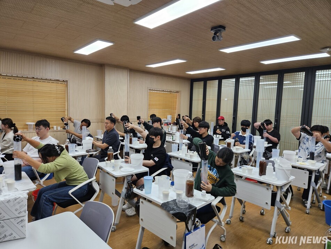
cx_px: 166
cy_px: 124
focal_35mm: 23
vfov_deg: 58.9
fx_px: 220
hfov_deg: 73.9
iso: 80
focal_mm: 5.4
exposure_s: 1/120
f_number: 1.8
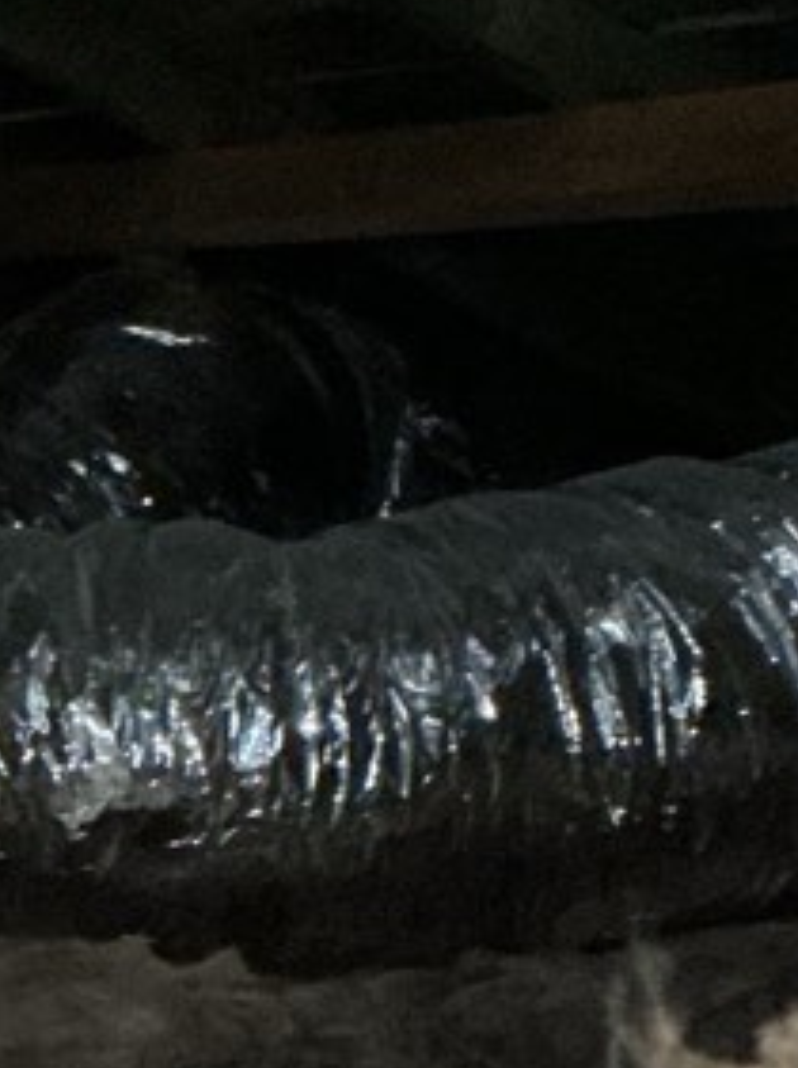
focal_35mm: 124
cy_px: 578
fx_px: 3820
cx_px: -490
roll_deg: +0.8
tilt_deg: -2.4
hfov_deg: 11.3
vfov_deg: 15.9
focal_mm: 3
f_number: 1.8
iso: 1000
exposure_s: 1/15
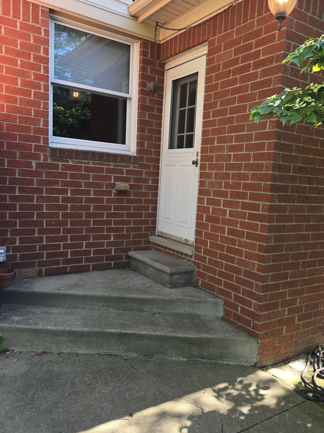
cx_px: 175
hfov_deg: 48.2
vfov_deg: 61.7
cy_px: 221
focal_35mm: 29
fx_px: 362
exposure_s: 1/156
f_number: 1.8
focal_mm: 5.4
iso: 25
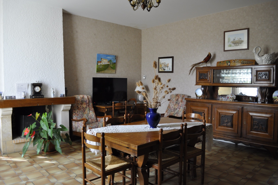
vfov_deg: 47.8
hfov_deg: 67.5
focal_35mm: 27
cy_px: 92
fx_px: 208
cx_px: 139
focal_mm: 18
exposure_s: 1/60
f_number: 4
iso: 720
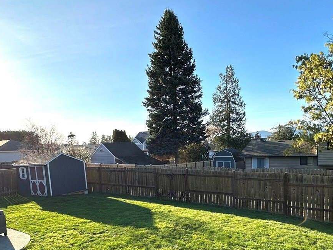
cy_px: 166
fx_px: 250
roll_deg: +2.1
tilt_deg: -4.9
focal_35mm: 26
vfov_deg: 52.1
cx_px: 184
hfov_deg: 67.1
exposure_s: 1/1366
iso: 50
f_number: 2.2
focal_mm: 2.22
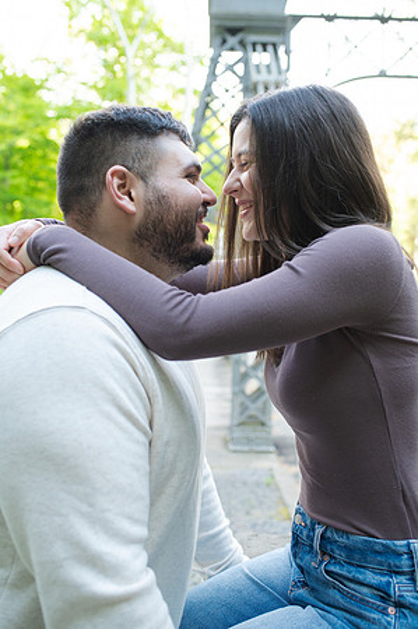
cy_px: 314
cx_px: 209
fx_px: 611
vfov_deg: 54.5
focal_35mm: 35
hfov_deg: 37.8
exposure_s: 1/320
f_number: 3.5
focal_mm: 35
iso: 1000
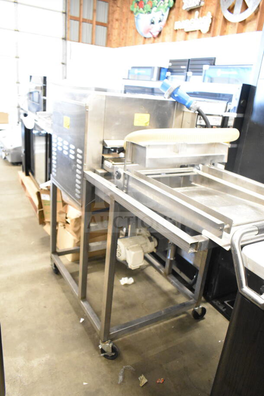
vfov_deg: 67.4
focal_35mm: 27
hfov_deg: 48.0
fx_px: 297
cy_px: 198
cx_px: 132
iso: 5000
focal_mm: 18
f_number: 3.5
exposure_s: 1/30
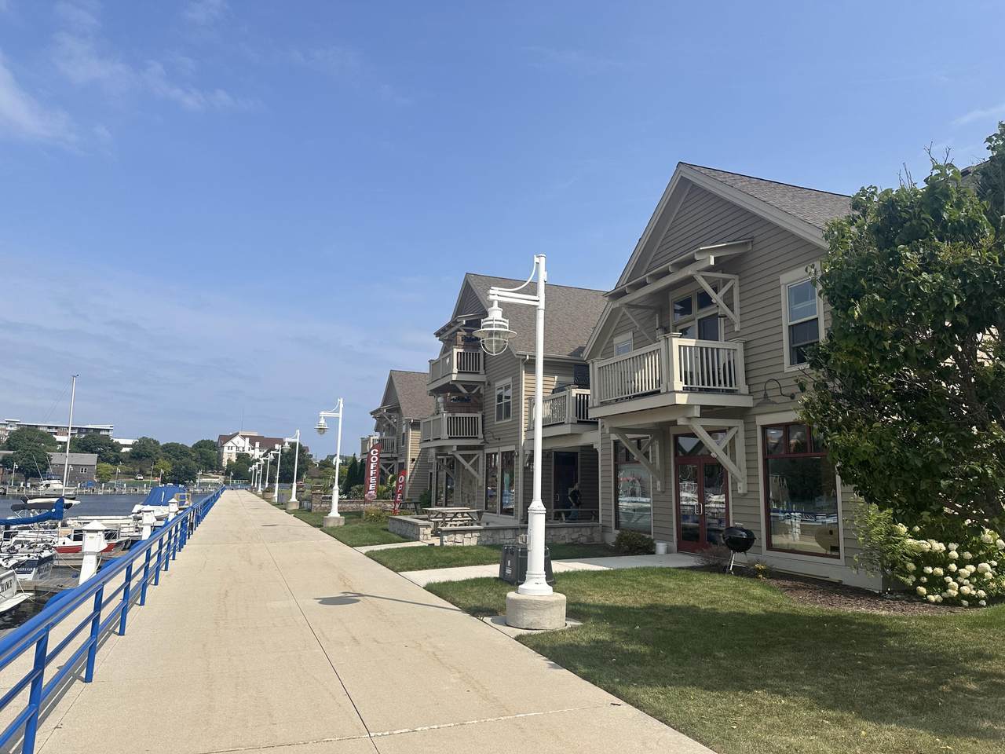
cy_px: 377
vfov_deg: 56.8
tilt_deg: +9.3
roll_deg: -0.9
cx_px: 502
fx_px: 697
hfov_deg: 71.6
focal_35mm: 24
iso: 80
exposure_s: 1/6623
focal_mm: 6.86
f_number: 1.78
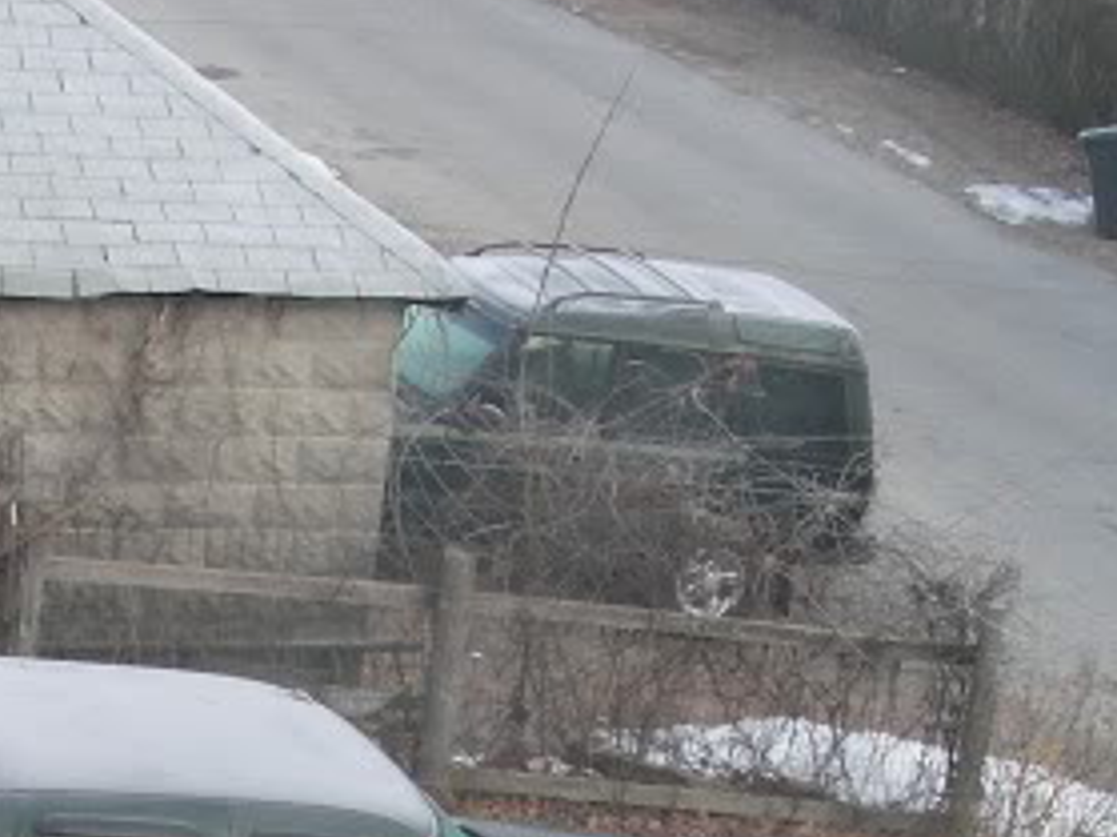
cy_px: 817
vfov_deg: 13.4
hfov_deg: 17.8
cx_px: 100
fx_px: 3516
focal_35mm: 109
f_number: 3.5
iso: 50
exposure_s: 1/30
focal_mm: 6.3
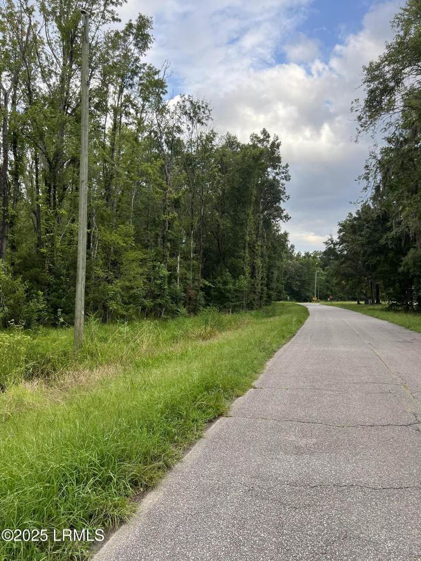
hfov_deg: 53.1
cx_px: 210
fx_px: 422
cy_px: 280
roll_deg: -1.2
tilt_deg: +2.4
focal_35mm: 26
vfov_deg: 67.3
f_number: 1.5
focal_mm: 5.7
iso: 50
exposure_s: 1/666
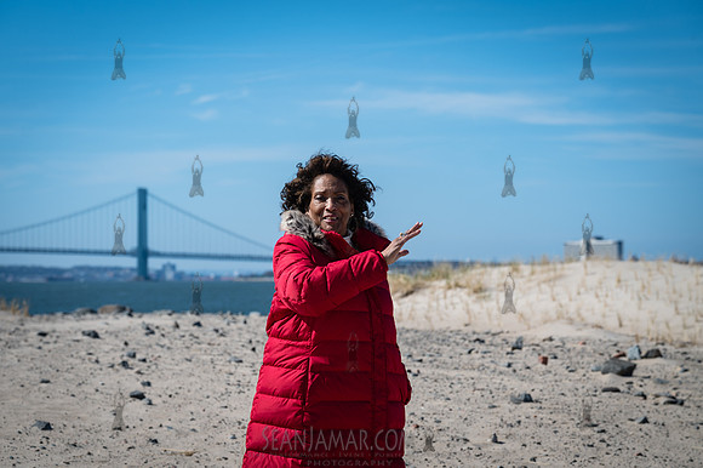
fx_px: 1676
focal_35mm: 86
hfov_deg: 23.7
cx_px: 345
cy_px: 234
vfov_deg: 15.9
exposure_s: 1/640
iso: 64
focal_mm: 83
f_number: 4.5
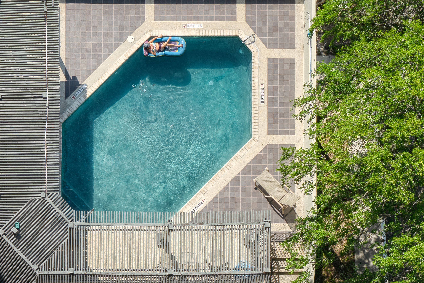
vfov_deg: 22.9
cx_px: 143
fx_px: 695
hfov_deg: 33.6
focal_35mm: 59
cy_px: 196
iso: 100
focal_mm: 34
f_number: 11
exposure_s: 1/50
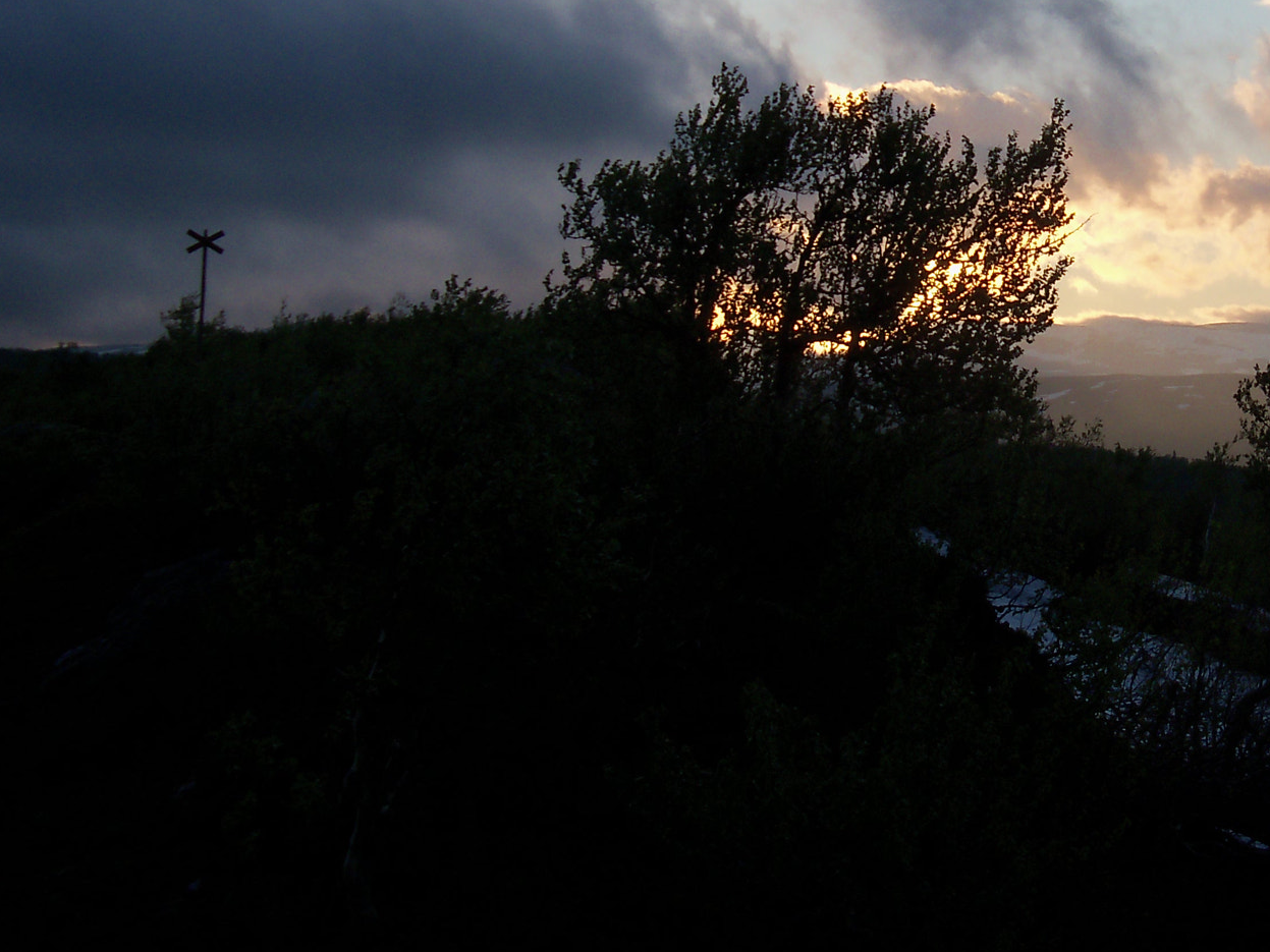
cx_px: 1011
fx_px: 2531
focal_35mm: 69
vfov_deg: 21.1
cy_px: 241
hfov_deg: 27.6
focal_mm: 7.5
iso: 80
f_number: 3.7
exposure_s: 1/800
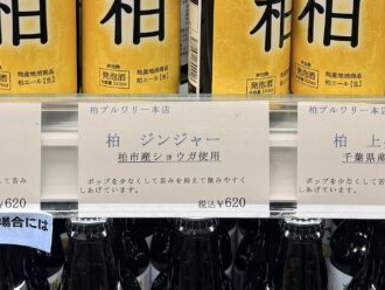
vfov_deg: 15.5
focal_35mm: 93
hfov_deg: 21.1
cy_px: -30
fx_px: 1035
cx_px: 189
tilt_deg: -13.0
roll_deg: -0.9
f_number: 1.78
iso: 64
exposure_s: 1/121
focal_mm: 6.76
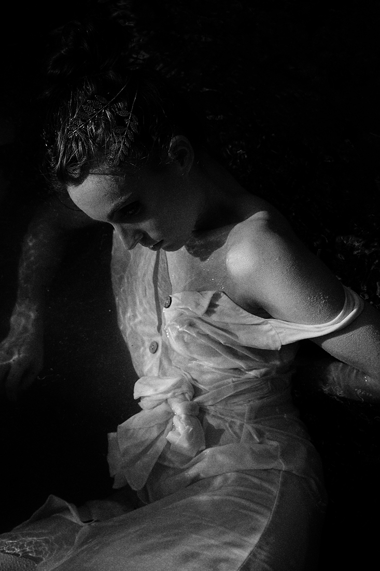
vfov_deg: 54.4
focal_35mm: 35
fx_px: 554
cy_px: 286
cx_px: 190
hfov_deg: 37.8
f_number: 4
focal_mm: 35
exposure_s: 1/800
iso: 250
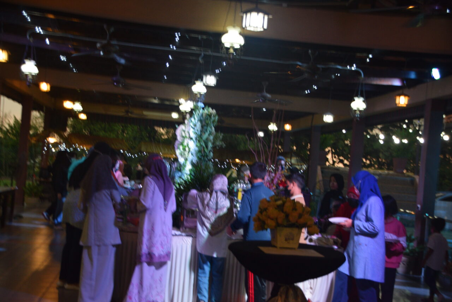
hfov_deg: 35.0
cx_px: 226
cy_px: 151
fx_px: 716
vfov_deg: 23.8
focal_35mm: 57
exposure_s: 1/60
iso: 1000
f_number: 4.2
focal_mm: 38
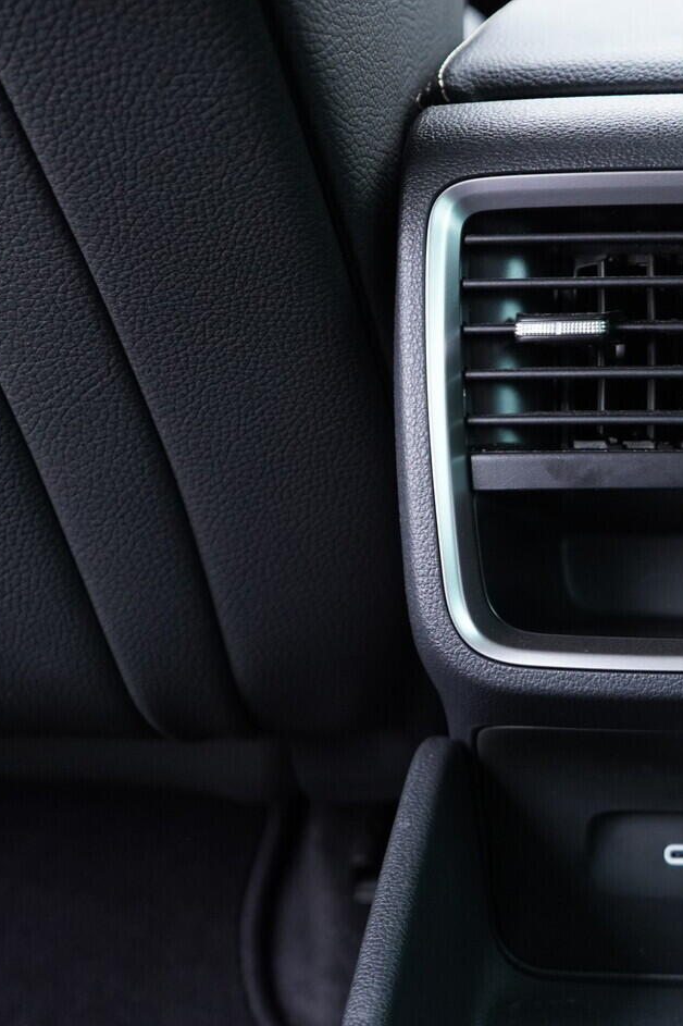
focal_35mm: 55
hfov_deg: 23.5
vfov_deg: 36.3
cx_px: 697
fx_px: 1566
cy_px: 521
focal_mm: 24
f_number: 2.8
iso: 1000
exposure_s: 1/40
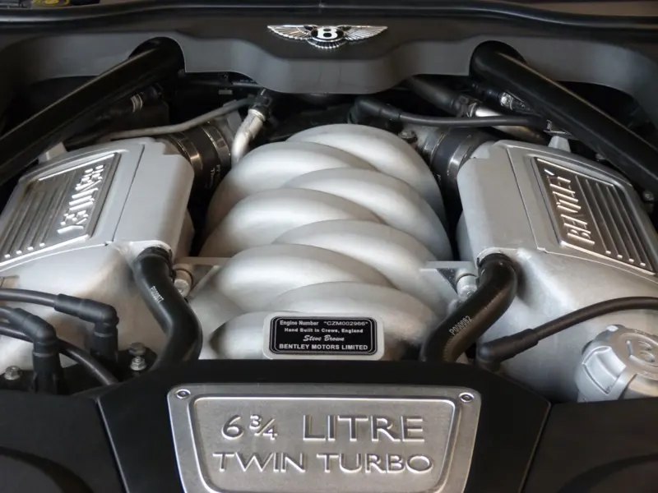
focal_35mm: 72
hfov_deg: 27.0
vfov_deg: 20.4
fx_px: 1369
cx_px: 329
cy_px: 246
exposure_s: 1/20
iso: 200
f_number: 3.3
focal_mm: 12.9
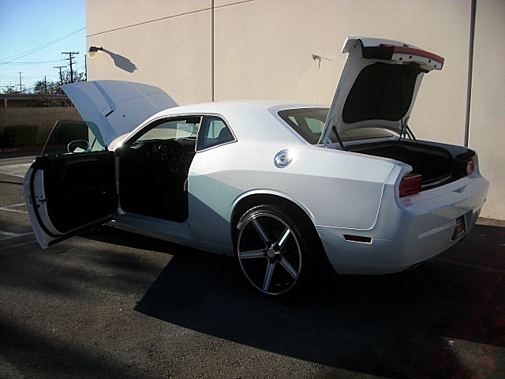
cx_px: 252
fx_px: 525
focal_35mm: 36
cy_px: 190
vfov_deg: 39.7
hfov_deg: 51.4
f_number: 2.8
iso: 50
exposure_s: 1/800
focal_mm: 6.3
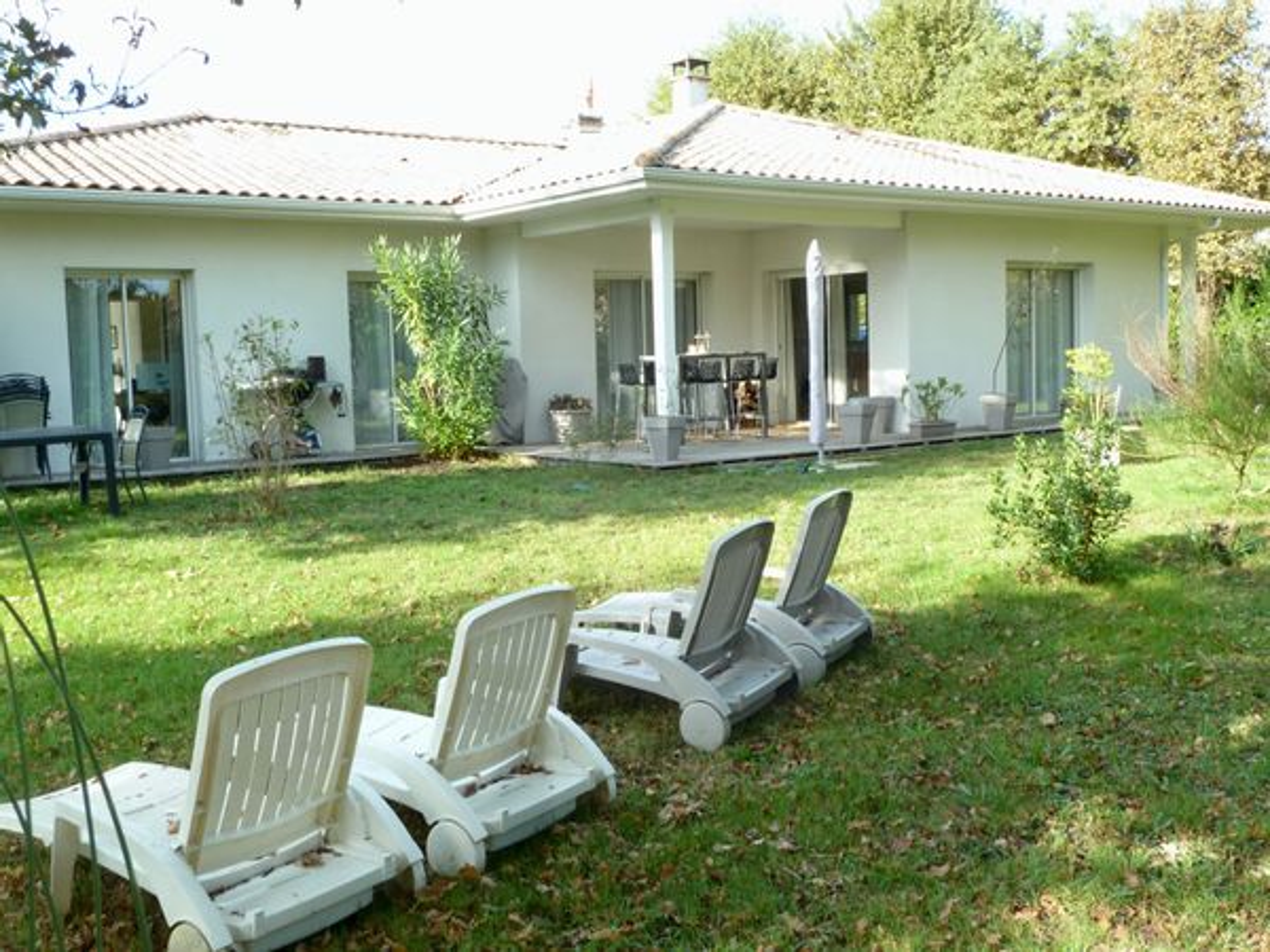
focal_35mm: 32
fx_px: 1174
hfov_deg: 56.8
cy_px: 476
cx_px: 635
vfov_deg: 44.2
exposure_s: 1/30
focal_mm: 5.3
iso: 80
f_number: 6.3
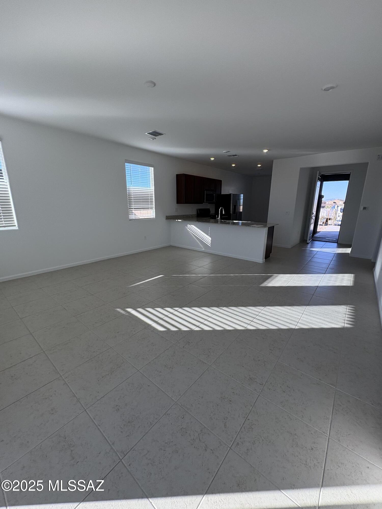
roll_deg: -0.8
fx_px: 206
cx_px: 191
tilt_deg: -13.4
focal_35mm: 14
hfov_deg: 85.7
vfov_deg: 102.1
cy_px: 254
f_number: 2.2
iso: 50
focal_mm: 2.22
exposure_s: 1/308
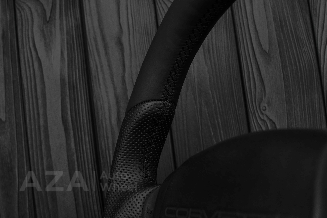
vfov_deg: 25.8
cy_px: 109
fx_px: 477
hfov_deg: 37.8
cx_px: 164
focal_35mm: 52
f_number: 6.3
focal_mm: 35
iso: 500
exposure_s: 1/125
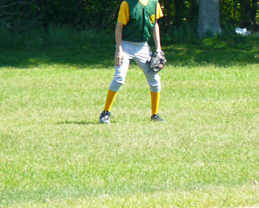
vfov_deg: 1.9
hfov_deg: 2.3
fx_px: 6348
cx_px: 140
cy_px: 57
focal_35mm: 828
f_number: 3.6
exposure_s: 1/250
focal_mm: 72
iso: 100
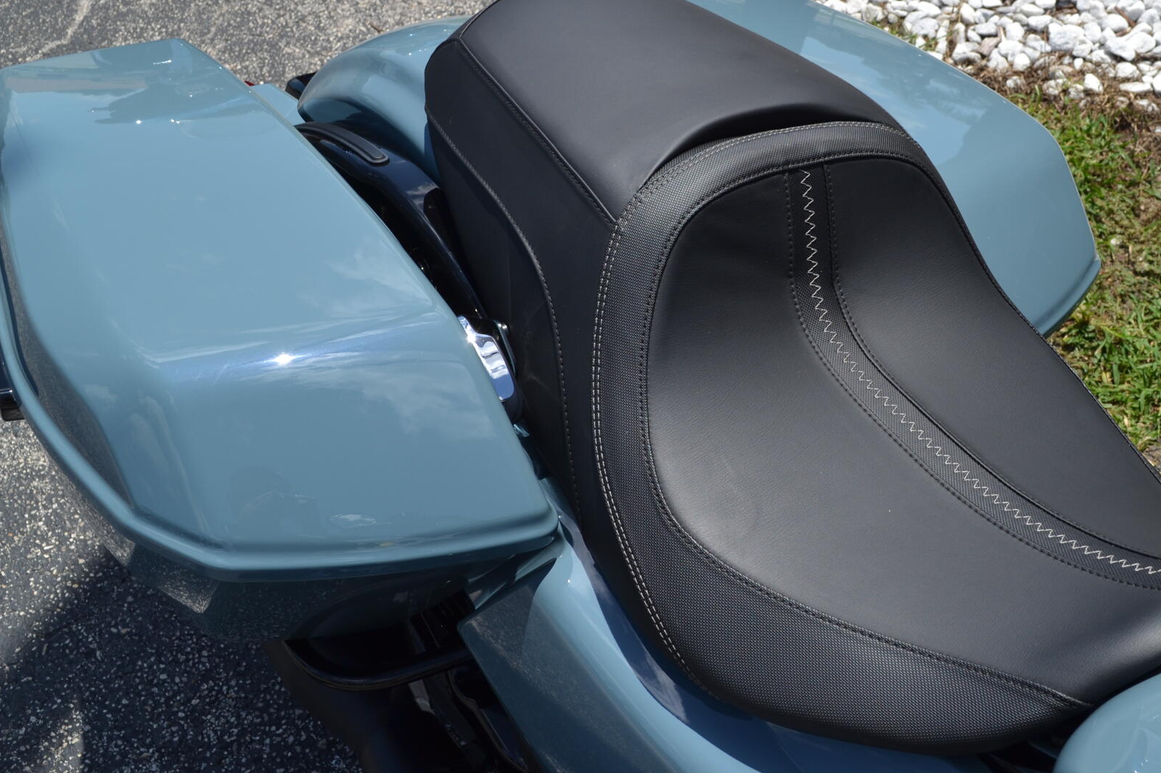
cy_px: 330
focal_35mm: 45
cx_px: 720
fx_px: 1451
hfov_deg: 43.3
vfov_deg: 29.8
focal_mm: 24
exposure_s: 1/250
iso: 100
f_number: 8
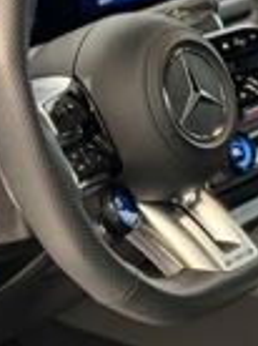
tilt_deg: -25.1
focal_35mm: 186
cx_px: 223
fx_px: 1854
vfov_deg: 10.6
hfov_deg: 7.9
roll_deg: -2.3
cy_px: 295
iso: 250
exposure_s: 1/42
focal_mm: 6.76
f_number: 1.78
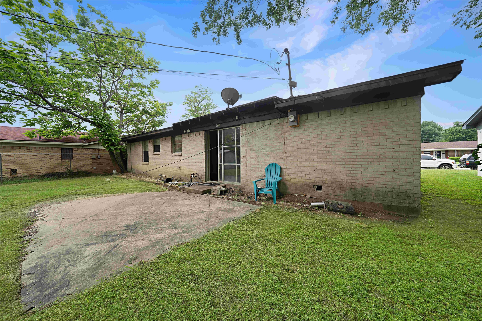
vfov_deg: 90.0
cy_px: 160
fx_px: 161
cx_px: 241
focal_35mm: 12
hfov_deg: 112.6
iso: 500
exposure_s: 1/100
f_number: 9
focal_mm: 12
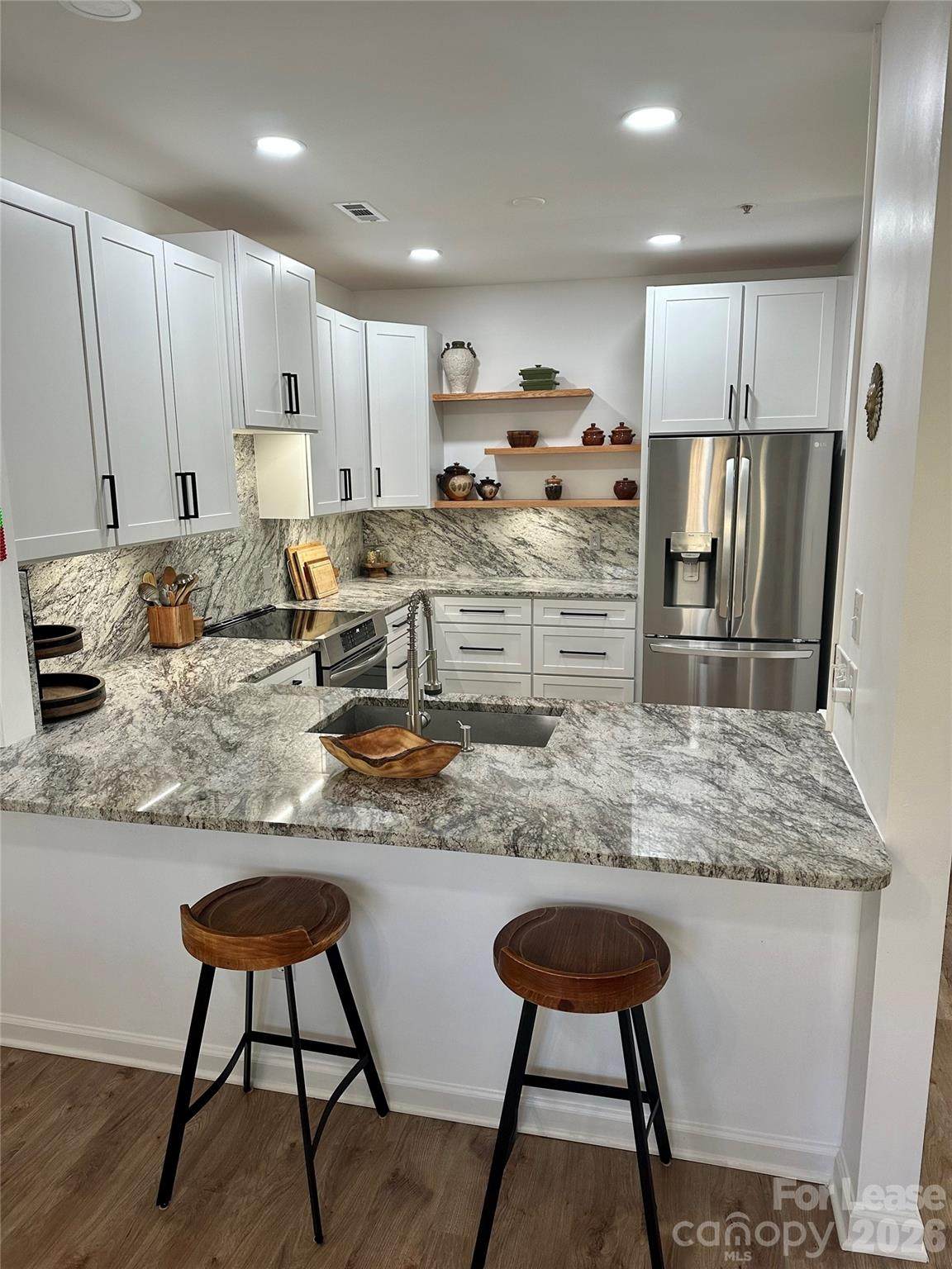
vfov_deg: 71.6
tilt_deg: -10.4
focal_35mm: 24
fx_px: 880
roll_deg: -0.3
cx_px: 476
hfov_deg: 56.8
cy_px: 634
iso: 160
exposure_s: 1/120
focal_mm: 6.86
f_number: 1.78
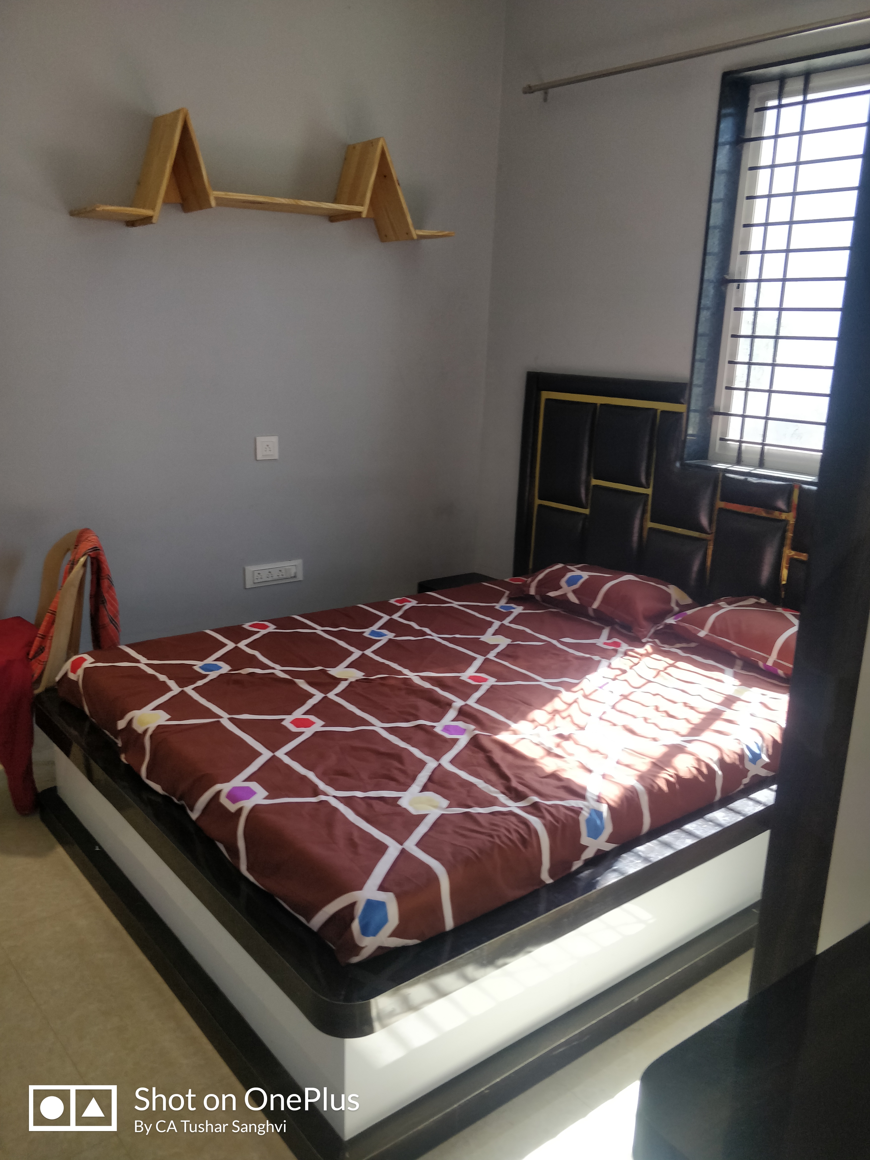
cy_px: 580
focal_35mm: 24
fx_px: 804
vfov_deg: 71.6
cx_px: 435
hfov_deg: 56.8
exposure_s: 1/50
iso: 320
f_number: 1.7
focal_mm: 4.1
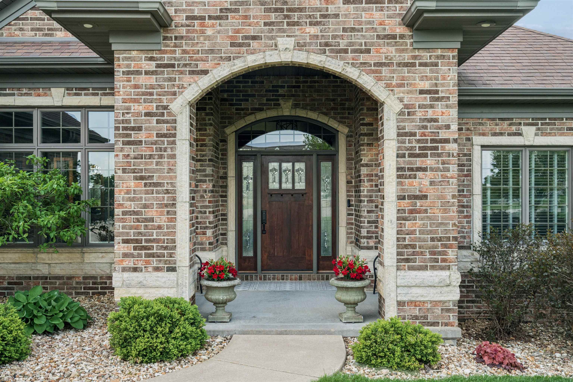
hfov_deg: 54.4
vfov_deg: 37.9
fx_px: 557
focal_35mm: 35
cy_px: 191
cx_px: 286
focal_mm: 35
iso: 800
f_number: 16
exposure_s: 1/80
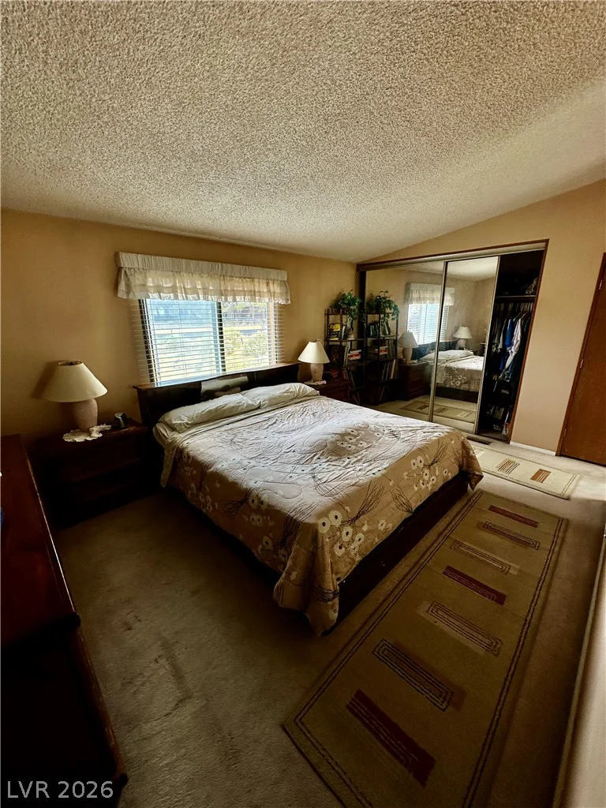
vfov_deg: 102.1
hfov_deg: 85.7
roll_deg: +2.3
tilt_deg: -12.3
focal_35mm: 14
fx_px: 327
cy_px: 404
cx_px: 303
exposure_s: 1/103
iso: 40
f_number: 2.2
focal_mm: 2.22
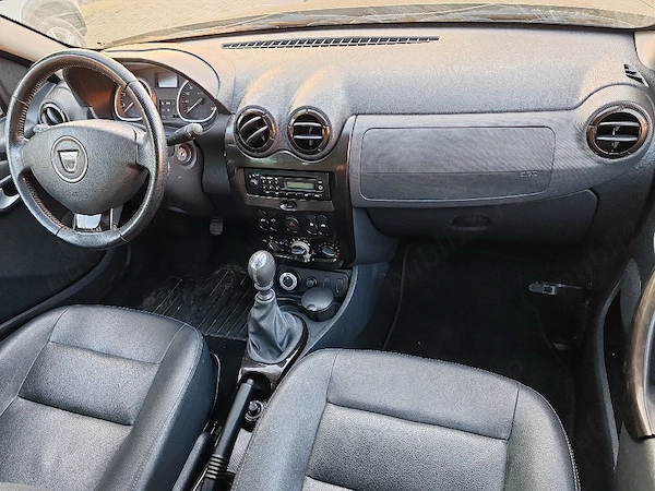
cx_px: 328
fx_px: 511
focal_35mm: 27
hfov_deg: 65.3
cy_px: 246
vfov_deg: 51.4
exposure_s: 1/50
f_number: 1.9
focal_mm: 6.12
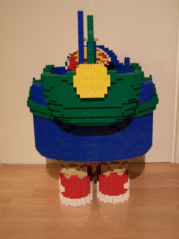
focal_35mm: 40
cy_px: 120
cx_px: 90
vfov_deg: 46.8
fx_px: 276
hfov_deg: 36.0
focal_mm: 6.7
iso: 80
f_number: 2.8
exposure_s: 1/2
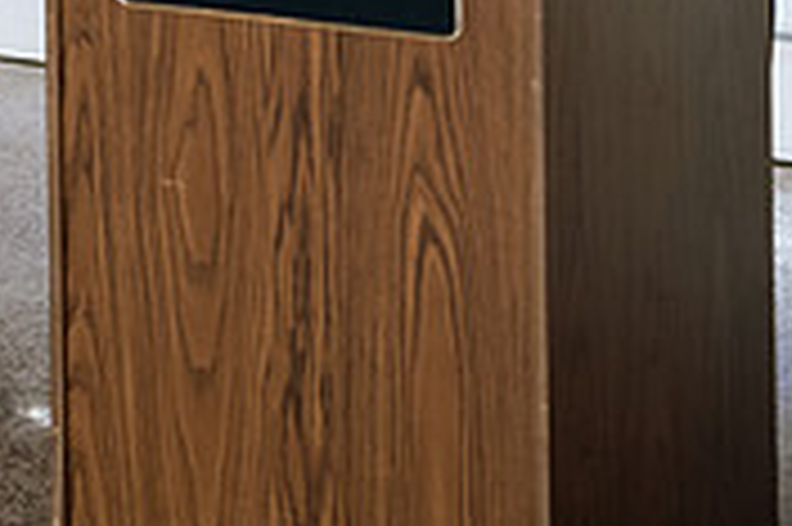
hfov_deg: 13.9
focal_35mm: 145
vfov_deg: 9.1
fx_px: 3187
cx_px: -18
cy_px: -339
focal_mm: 44
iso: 2000
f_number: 3.5
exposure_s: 1/200
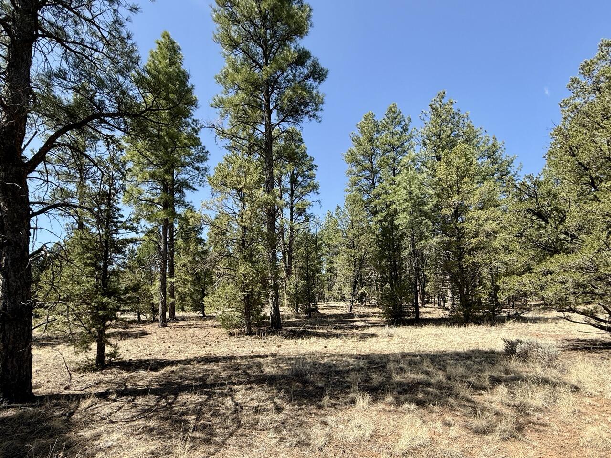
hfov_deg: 102.1
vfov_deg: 85.7
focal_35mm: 14
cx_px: 306
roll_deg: +2.6
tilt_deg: +17.5
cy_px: 229
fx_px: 247
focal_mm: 2.22
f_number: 2.2
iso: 50
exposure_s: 1/672
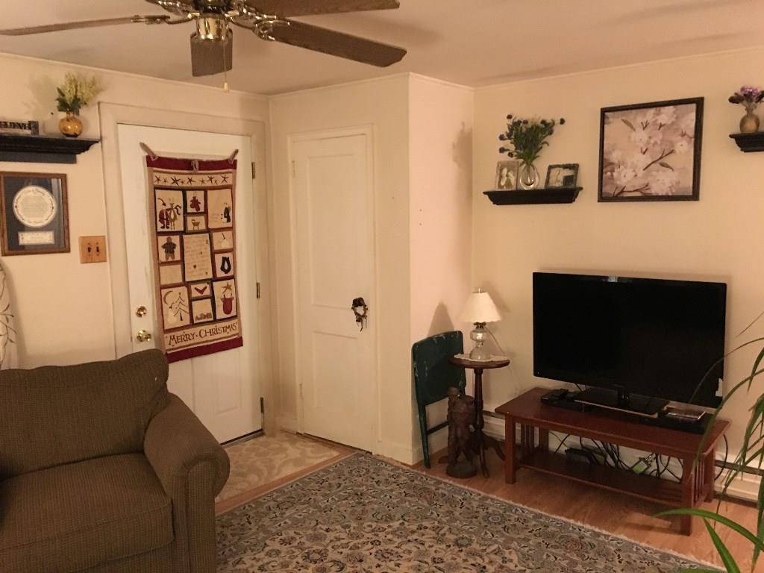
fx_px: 640
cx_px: 382
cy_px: 286
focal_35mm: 29
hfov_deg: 61.7
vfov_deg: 48.2
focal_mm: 4.15
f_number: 2.2
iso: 500
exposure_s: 1/15
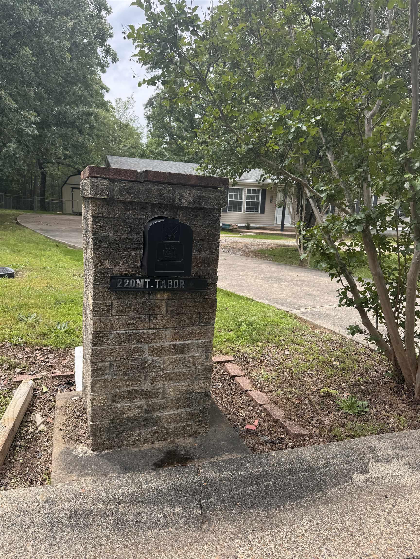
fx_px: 388
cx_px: 210
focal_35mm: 24
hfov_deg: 56.8
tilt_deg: -11.1
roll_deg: -2.6
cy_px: 280
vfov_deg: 71.6
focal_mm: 6.76
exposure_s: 1/1678
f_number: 1.78
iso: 80
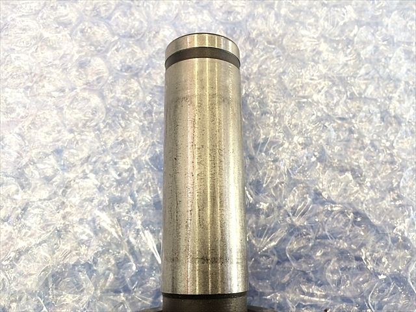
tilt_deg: -78.3
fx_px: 349
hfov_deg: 61.7
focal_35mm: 29
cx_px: 208
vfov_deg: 48.2
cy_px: 156
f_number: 2.2
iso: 40
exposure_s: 1/30
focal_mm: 4.15
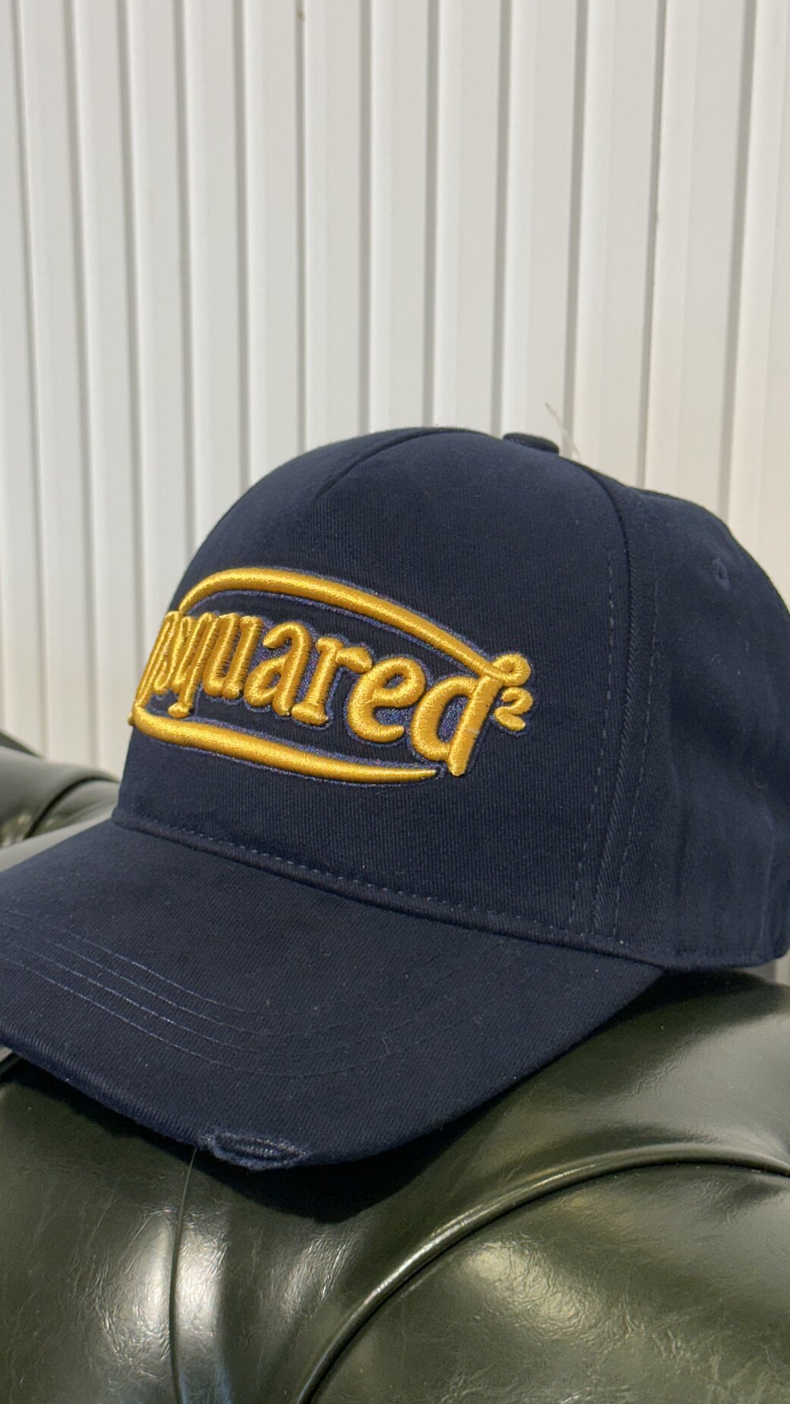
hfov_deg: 20.0
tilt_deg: -15.3
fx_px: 2234
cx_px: 328
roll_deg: -0.8
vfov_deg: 34.9
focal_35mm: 60
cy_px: 716
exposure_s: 1/100
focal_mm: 6.86
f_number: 1.78
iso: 64
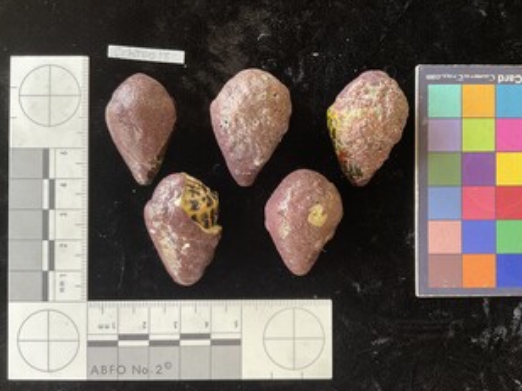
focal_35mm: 33
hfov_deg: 55.2
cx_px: 288
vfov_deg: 42.9
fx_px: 498
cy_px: 206
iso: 64
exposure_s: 1/60
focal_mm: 3
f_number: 1.8
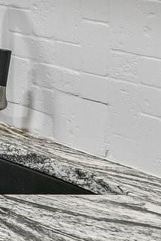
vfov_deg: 17.6
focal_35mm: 107
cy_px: -90
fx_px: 719
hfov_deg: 6.6
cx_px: -621
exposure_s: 1/15
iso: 400
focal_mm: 16.5
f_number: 8
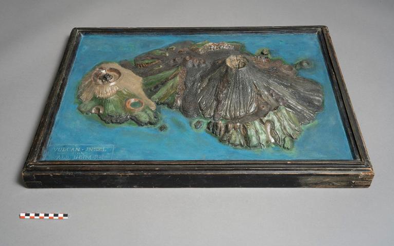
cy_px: 115
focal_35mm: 45
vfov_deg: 28.6
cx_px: 197
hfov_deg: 44.4
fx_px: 483
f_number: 16
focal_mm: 44
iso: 400
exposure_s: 1/125
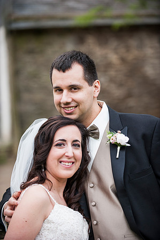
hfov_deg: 12.4
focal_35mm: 110
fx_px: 735
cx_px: 80
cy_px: 120
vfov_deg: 18.6
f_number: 2.8
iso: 800
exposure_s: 1/3200
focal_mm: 110
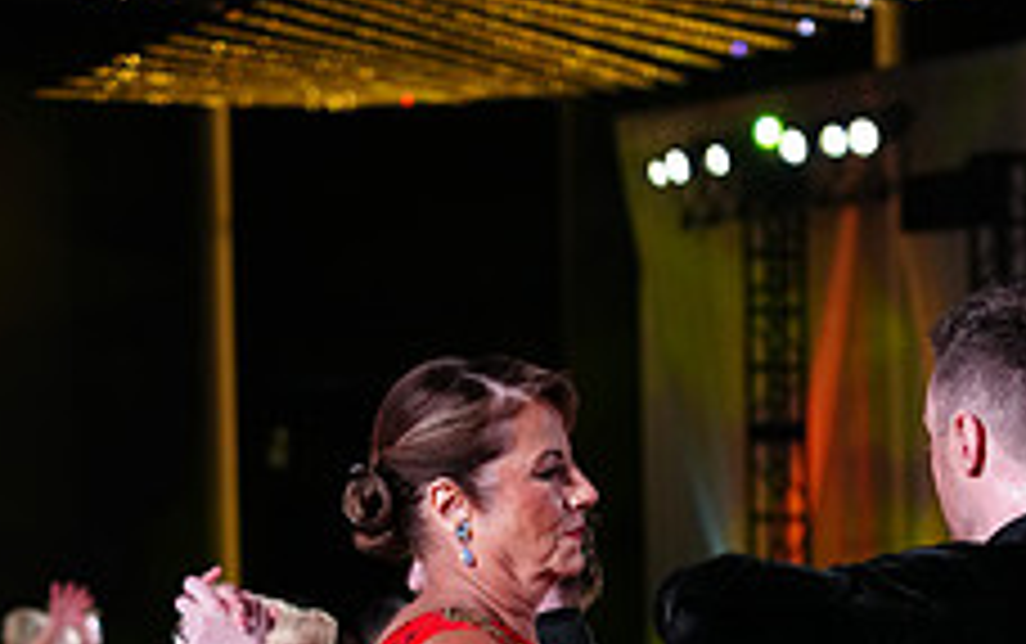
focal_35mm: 202
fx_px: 5654
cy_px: 1247
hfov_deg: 10.3
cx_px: 799
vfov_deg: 6.3
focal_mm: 78
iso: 2000
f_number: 4
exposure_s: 1/320
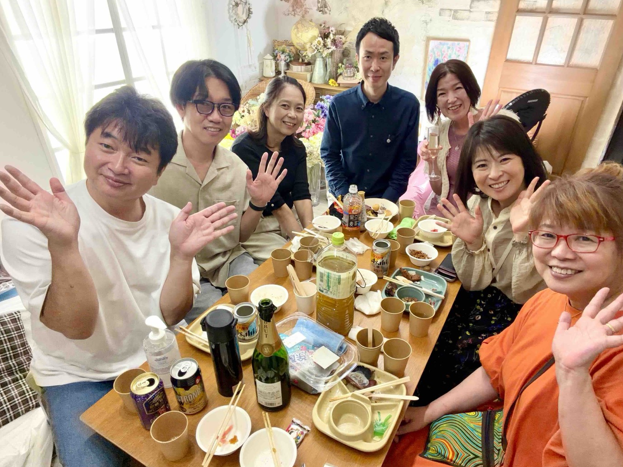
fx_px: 396
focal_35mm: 22
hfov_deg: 76.3
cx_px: 332
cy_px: 246
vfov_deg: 61.0
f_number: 1.9
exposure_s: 1/33
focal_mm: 2.71
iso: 250
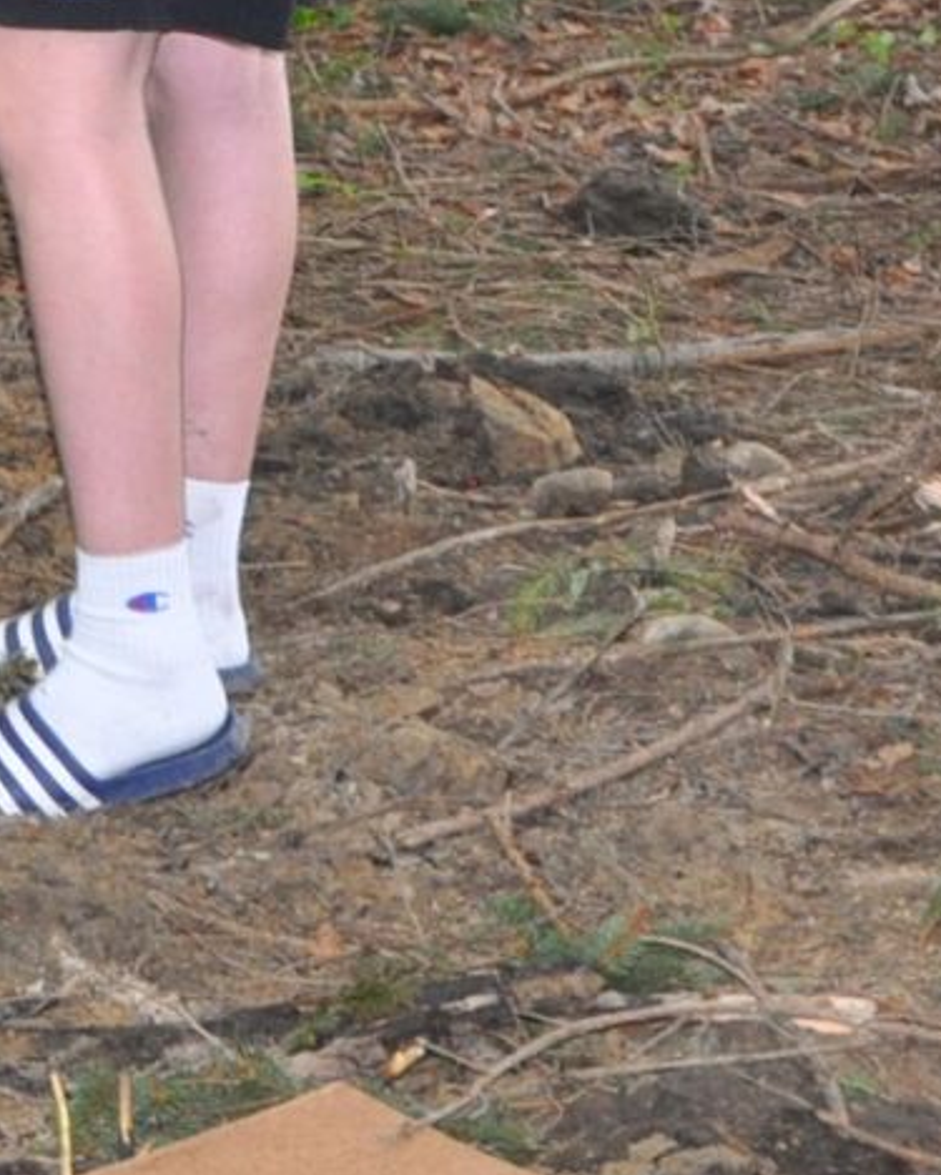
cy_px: -166
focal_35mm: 197
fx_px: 6851
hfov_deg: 7.3
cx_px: -1358
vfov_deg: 9.7
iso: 800
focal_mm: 34
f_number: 4.2
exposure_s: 1/60
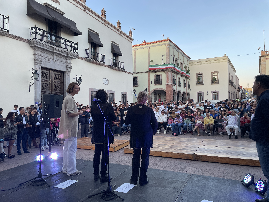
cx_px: 134
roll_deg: +0.6
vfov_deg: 53.1
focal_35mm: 26
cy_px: 101
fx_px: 202
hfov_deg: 67.3
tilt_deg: +2.6
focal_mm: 4.2
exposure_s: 1/118
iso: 125
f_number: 1.6
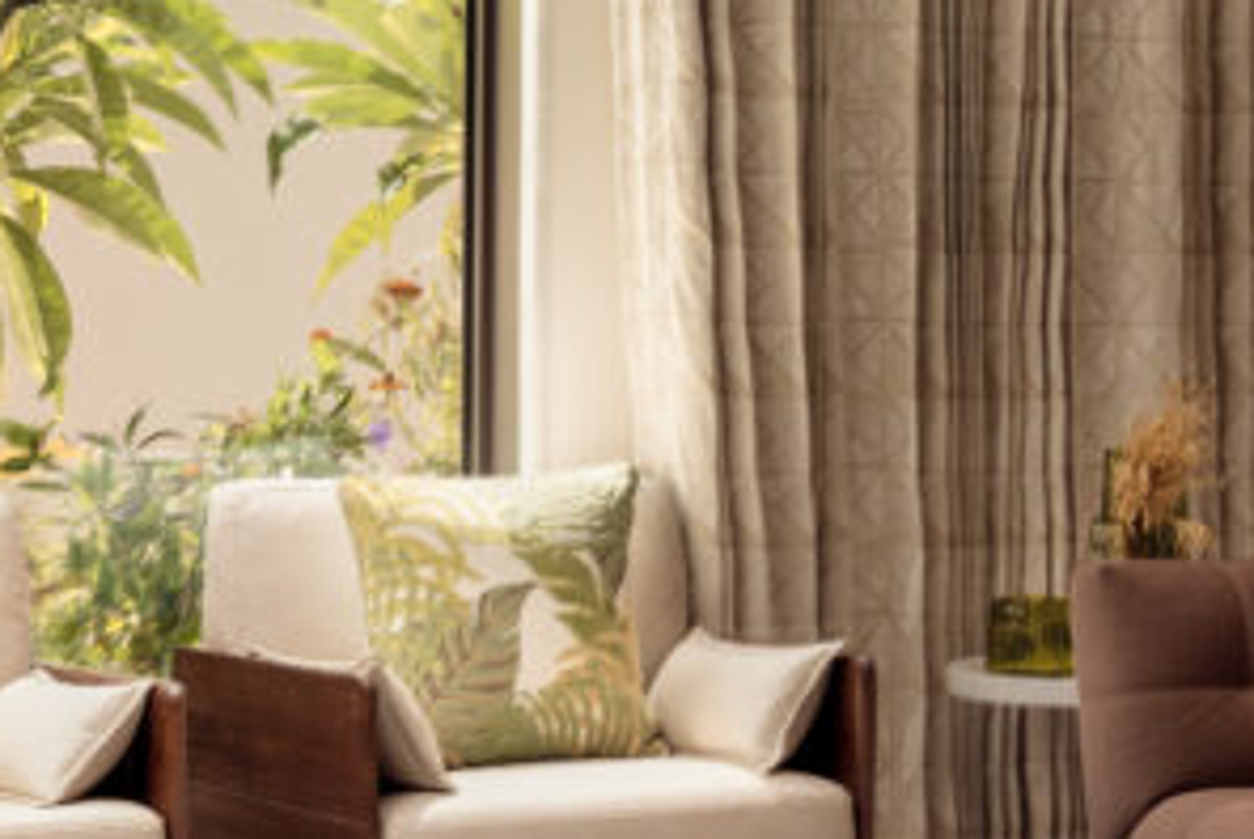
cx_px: 1453
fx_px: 4267
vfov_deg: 11.2
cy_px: 413
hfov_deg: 16.1
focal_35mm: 122
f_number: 9
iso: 100
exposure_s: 1/5
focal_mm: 35.4
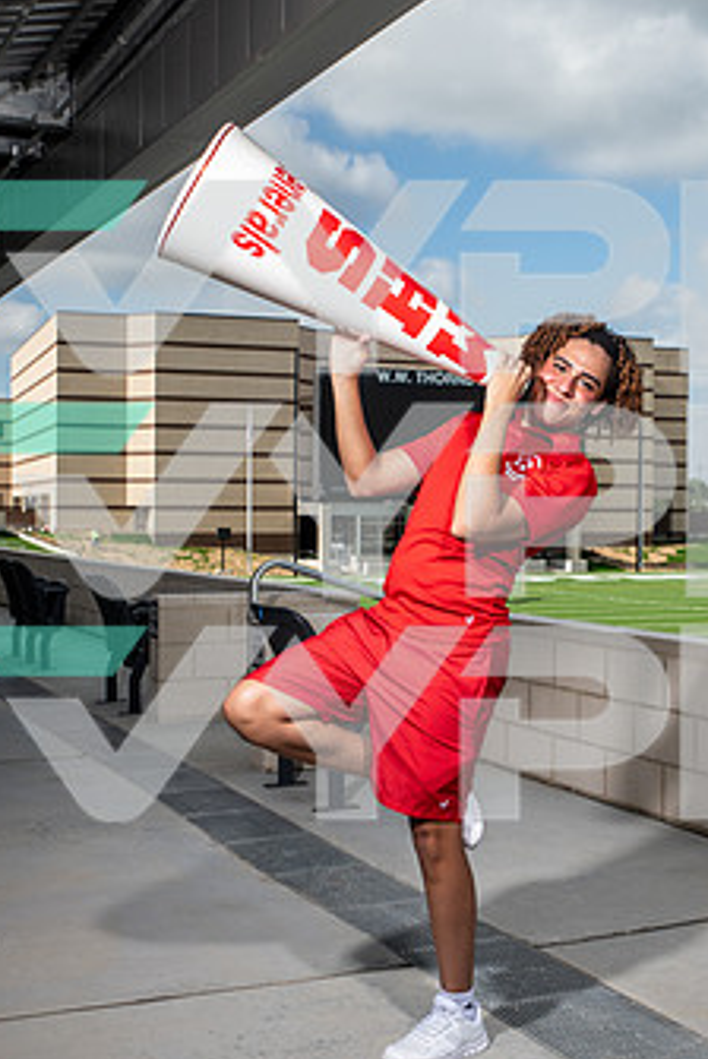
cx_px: 430
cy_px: 503
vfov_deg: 38.8
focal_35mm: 51
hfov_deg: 26.5
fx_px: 1501
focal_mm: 38
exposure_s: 1/320
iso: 100
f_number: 7.1
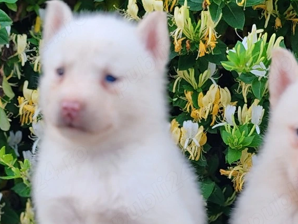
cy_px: 192
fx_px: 818
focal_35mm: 95
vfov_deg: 15.4
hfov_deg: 20.6
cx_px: 202
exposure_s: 1/100
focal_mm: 6.12
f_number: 2.4
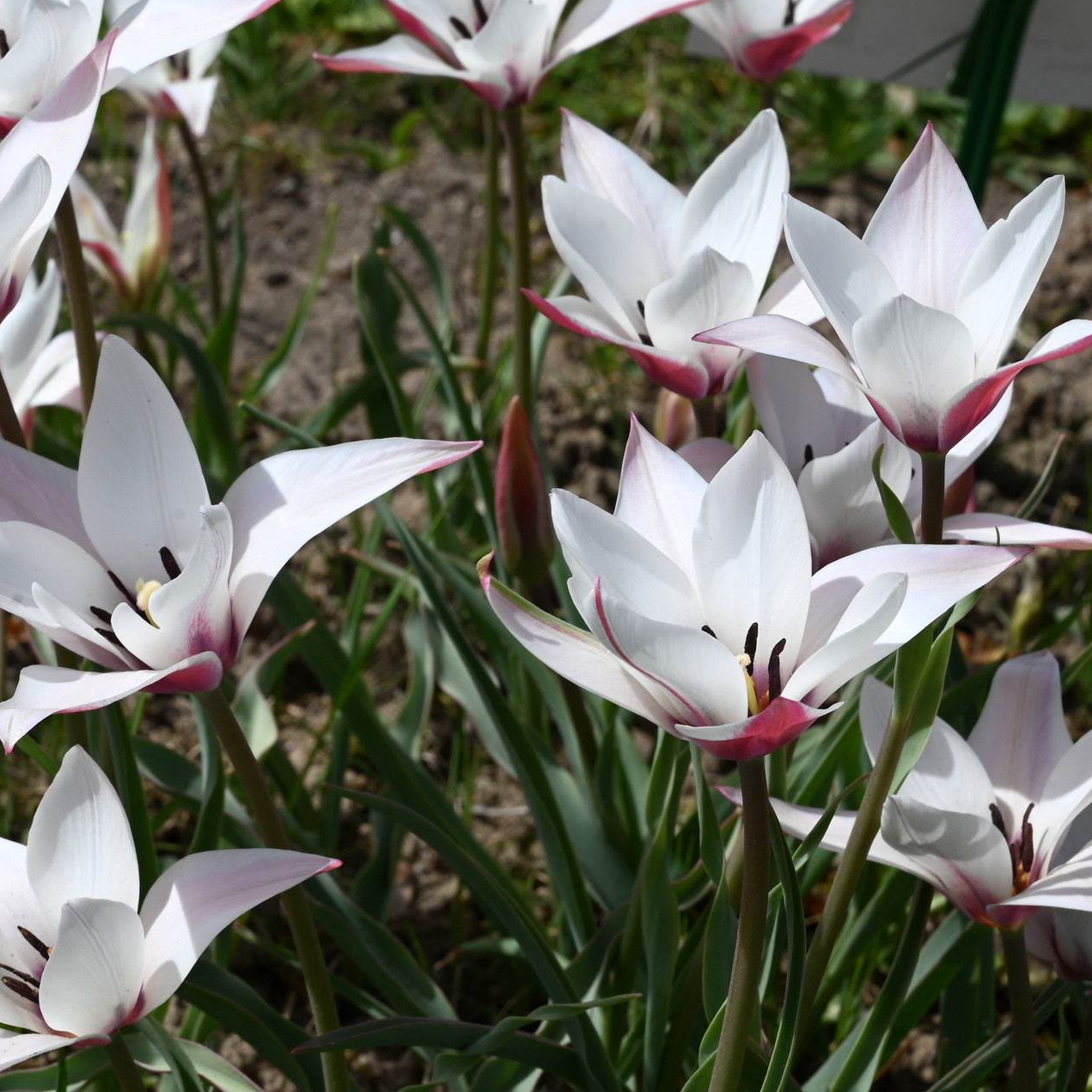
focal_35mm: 68
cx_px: 511
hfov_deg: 25.4
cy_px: 544
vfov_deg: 25.4
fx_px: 2427
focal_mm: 53
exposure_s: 1/125
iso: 100
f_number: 16
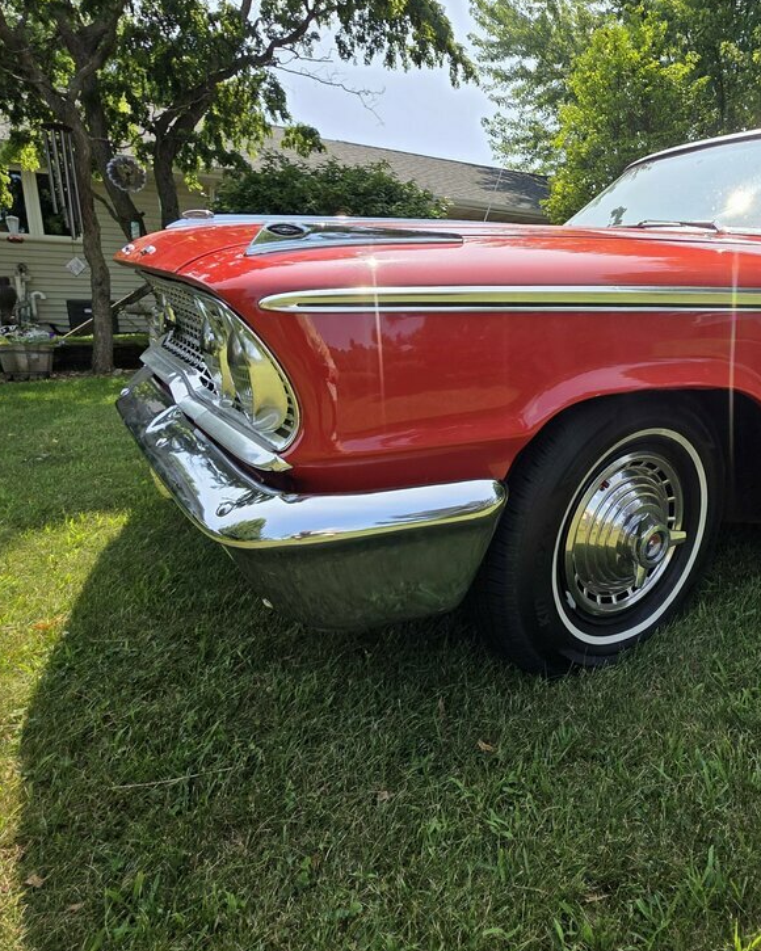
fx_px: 591
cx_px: 564
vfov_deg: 77.6
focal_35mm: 21
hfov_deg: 62.1
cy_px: 449
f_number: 1.9
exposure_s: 1/1265
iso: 40
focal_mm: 2.2
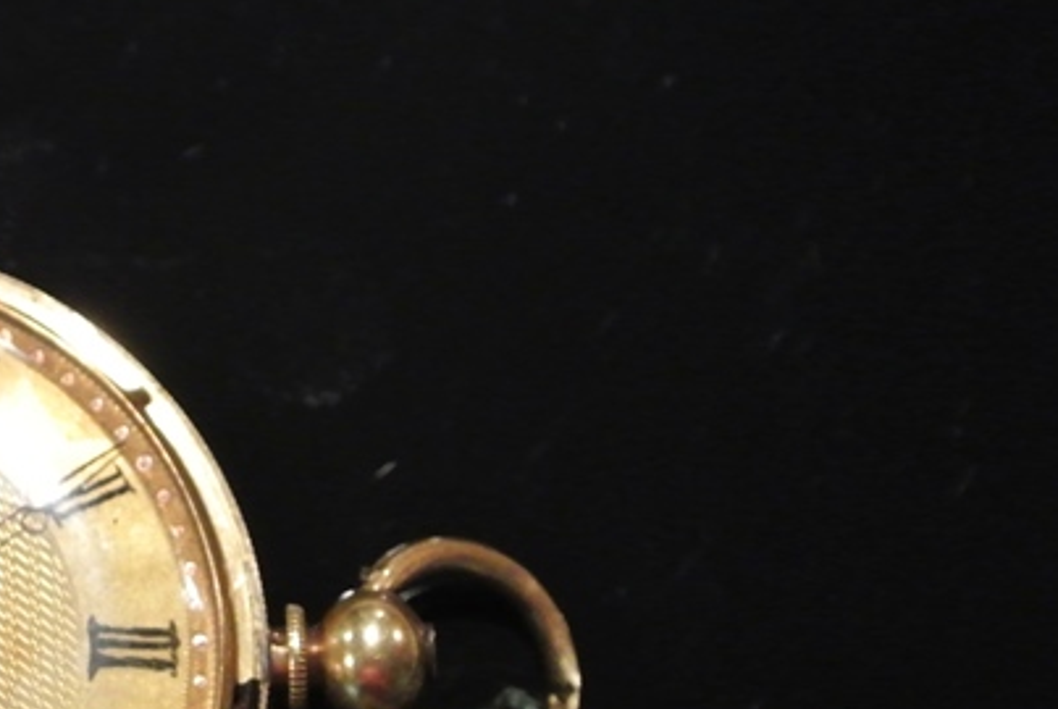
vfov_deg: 6.8
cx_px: -71
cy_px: 702
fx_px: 5916
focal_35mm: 201
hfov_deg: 10.1
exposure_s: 1/30
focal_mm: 30
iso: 2000
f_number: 5.6
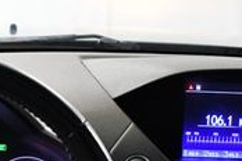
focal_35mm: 114
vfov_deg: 11.6
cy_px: 229
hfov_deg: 16.9
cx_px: -74
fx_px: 766
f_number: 3.8
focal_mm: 21
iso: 3200
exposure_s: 1/100
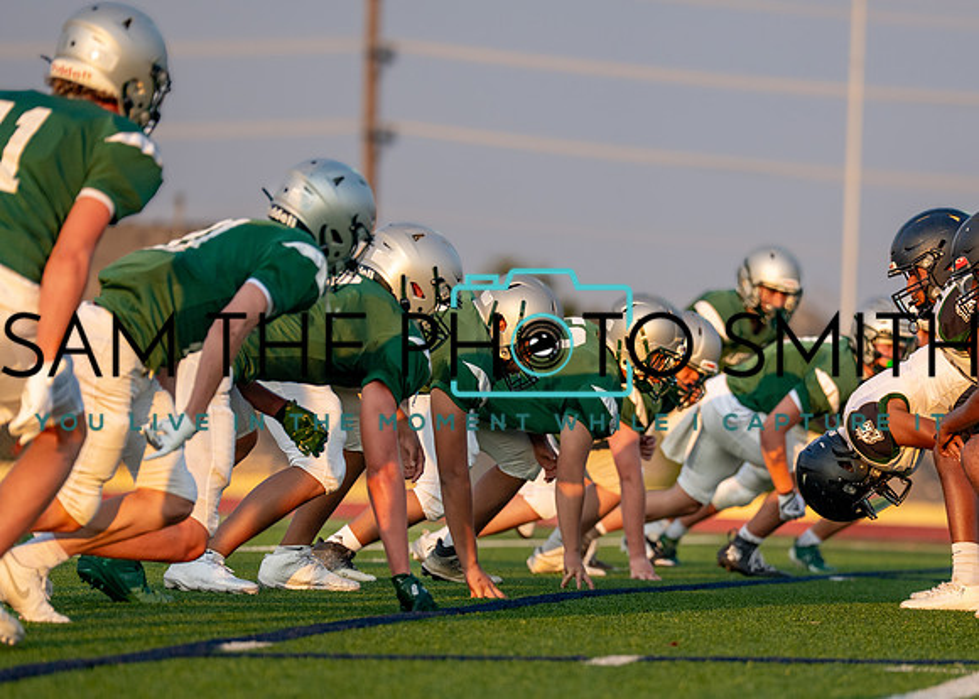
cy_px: 428
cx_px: 625
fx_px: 8554
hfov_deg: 6.5
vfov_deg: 4.7
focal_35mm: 308
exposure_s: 1/2500
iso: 400
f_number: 2.8
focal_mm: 200
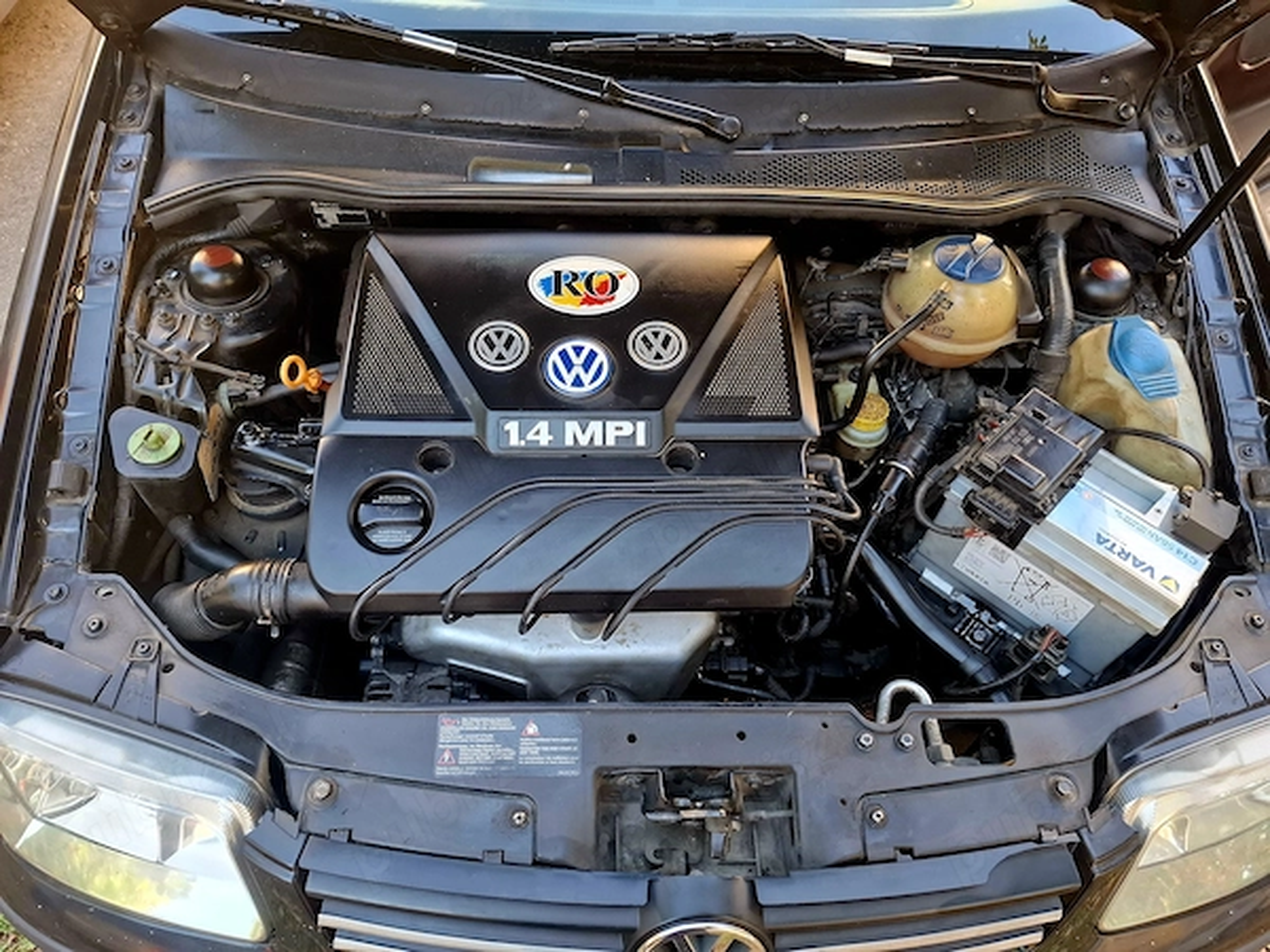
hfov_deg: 73.9
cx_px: 635
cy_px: 476
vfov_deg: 58.9
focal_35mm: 23
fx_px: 844
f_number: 1.8
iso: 80
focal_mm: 5.54
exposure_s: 1/100
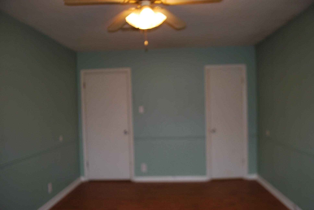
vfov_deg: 48.0
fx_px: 236
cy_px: 105
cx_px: 157
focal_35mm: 27
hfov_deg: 67.3
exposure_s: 1/60
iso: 200
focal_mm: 18
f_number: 3.5
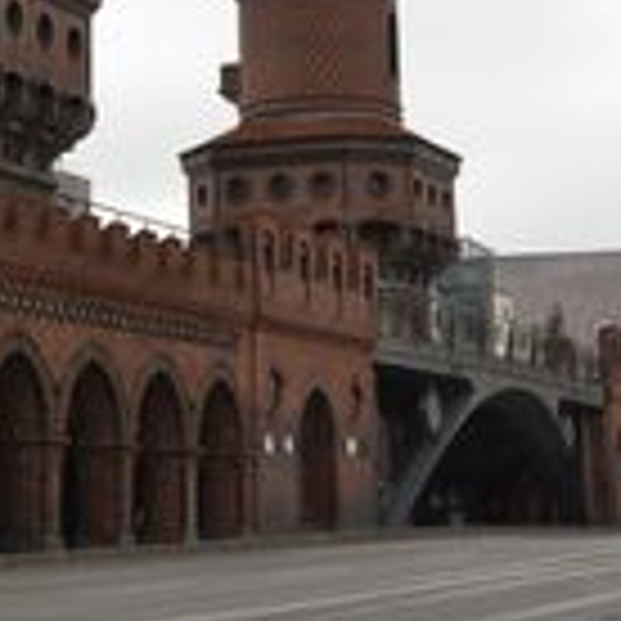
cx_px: -90
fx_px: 2111
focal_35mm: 104
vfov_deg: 16.3
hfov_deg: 16.2
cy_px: -47
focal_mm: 22
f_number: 9
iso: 400
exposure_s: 1/320
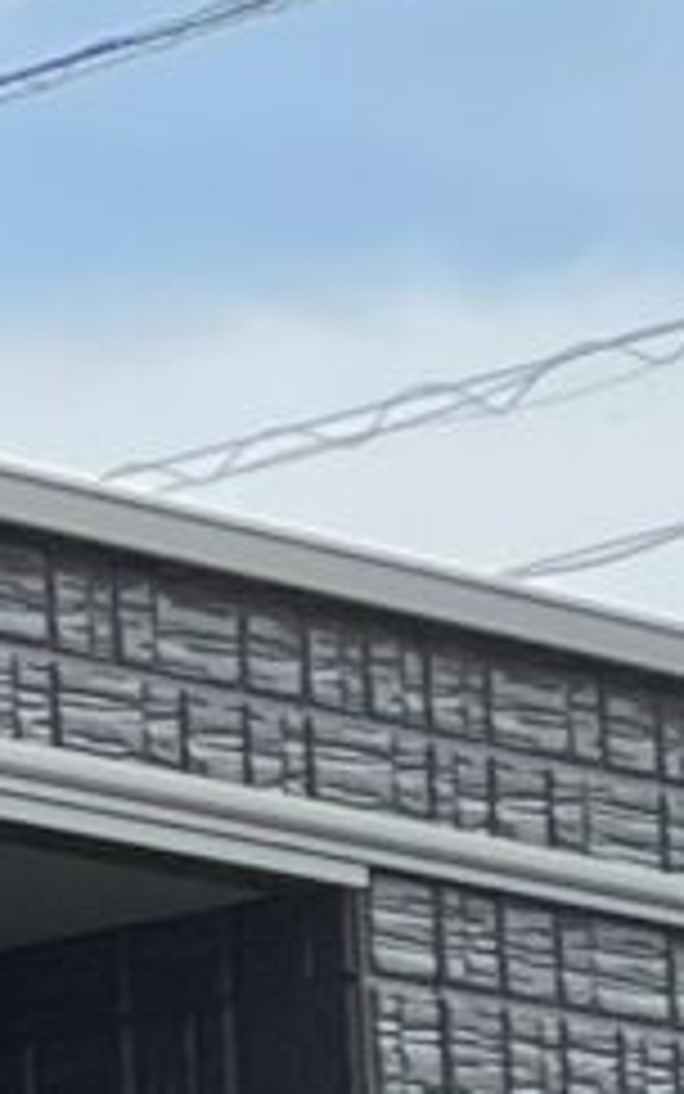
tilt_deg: +4.7
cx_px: -2673
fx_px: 8644
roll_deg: +1.6
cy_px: 1949
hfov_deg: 4.0
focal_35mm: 290
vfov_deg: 7.1
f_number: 1.6
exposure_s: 1/1949
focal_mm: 4.2
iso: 32
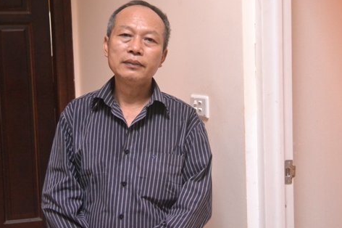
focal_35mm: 72
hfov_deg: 28.3
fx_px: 679
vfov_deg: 19.0
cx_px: 167
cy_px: 112
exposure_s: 1/30
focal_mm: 45
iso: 3200
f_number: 4.2
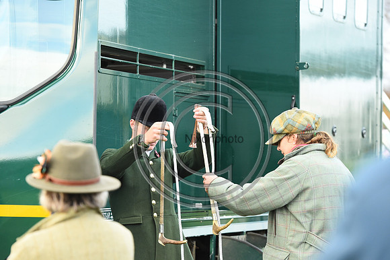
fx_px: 1570
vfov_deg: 9.5
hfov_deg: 14.2
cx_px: 195
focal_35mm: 145
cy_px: 130
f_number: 5.6
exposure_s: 1/1250
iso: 3600
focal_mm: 145
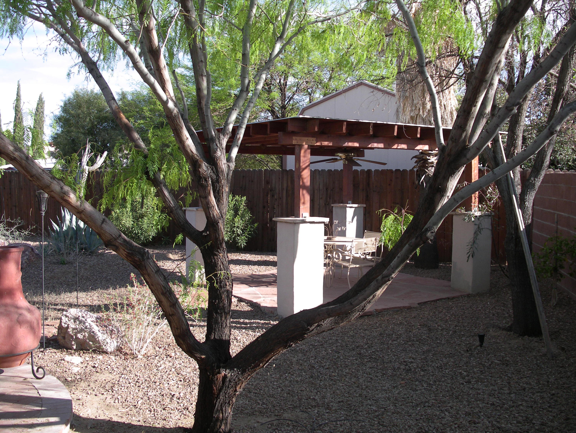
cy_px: 216
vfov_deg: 38.7
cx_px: 288
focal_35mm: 37
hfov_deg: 50.1
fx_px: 616
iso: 100
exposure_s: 1/500
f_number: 2.8
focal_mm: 7.8
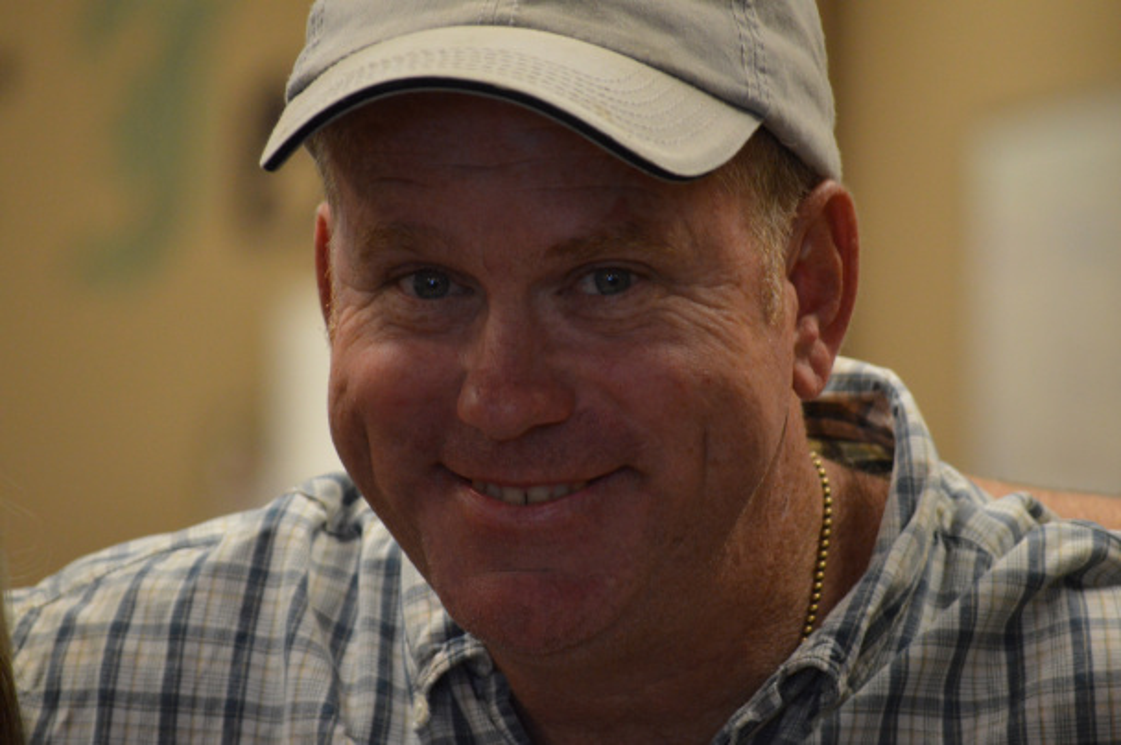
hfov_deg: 6.9
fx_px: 9331
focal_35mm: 300
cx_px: 560
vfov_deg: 4.6
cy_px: 372
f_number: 5.6
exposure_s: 1/125
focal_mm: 200
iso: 2000
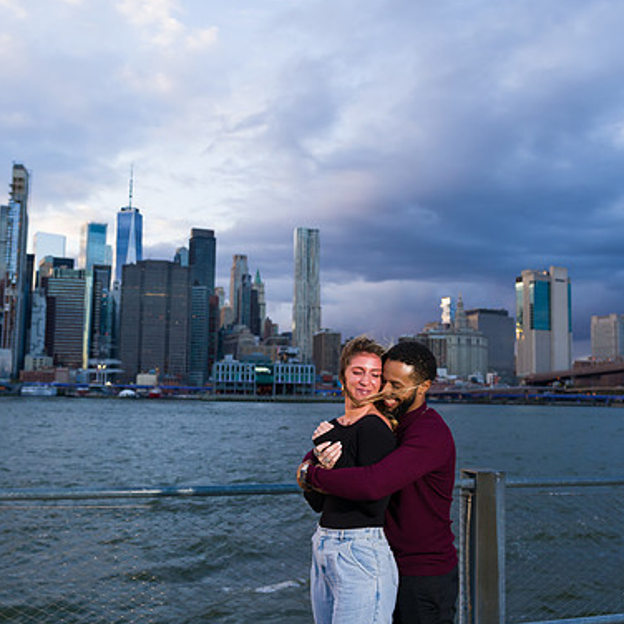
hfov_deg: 43.9
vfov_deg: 43.9
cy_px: 313
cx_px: 302
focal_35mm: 38
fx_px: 775
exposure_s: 1/200
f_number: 4
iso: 250
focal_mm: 29
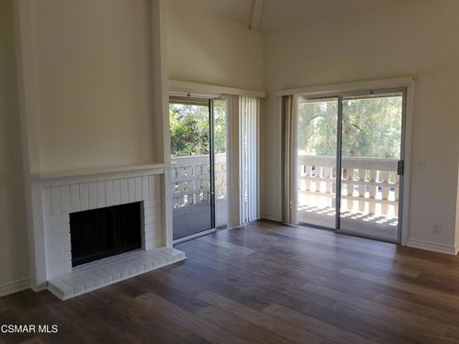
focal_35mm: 26
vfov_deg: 53.1
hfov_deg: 67.3
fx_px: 345
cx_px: 230
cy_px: 172
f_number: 1.5
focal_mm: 4.3
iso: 80
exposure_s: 1/120
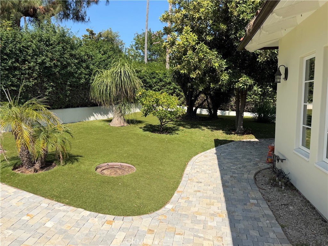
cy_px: 123
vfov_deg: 56.8
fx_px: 227
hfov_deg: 71.6
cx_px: 164
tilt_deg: -8.2
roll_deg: +1.9
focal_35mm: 24
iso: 80
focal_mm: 6.76
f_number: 1.78
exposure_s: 1/3145
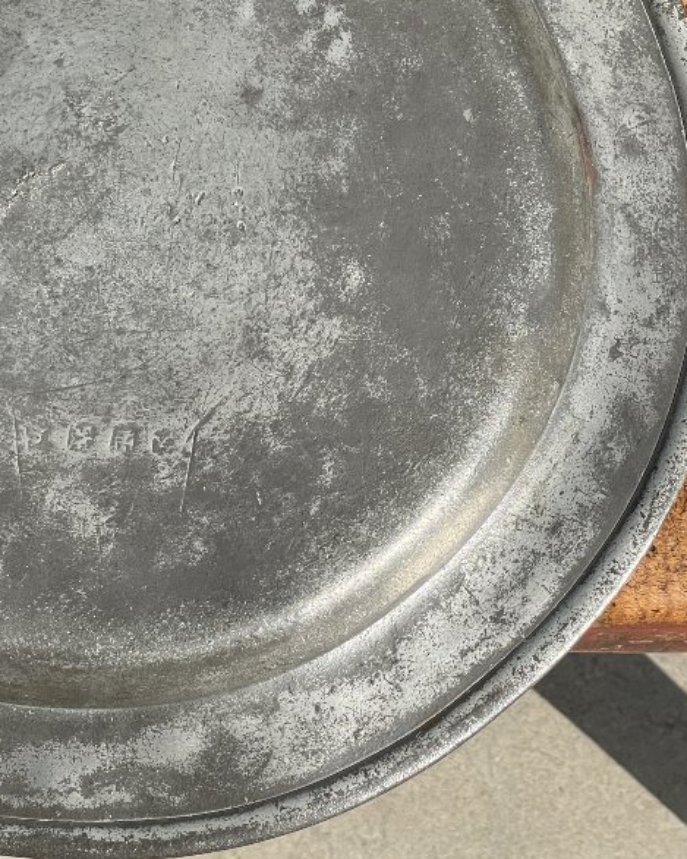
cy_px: 327
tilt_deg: -63.5
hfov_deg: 14.7
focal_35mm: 104
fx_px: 2643
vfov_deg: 18.4
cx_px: 103
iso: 25
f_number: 2
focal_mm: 6
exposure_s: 1/1199
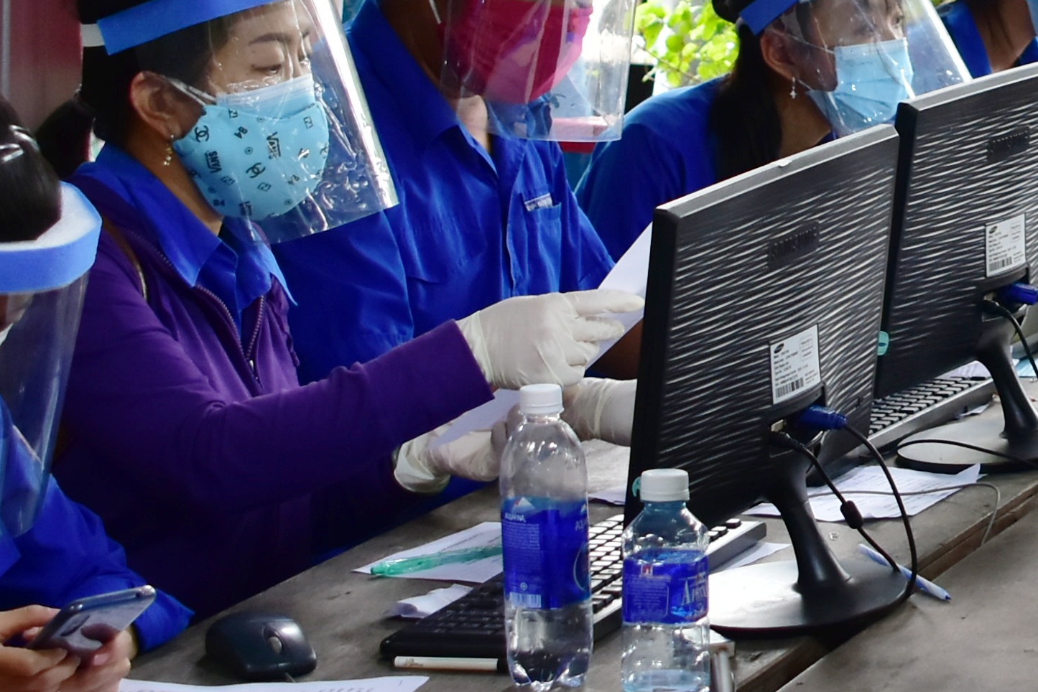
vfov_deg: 9.8
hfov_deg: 14.4
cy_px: 60
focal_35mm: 140
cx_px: 1035
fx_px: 4037
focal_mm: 30
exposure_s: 1/60
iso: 640
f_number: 4.2
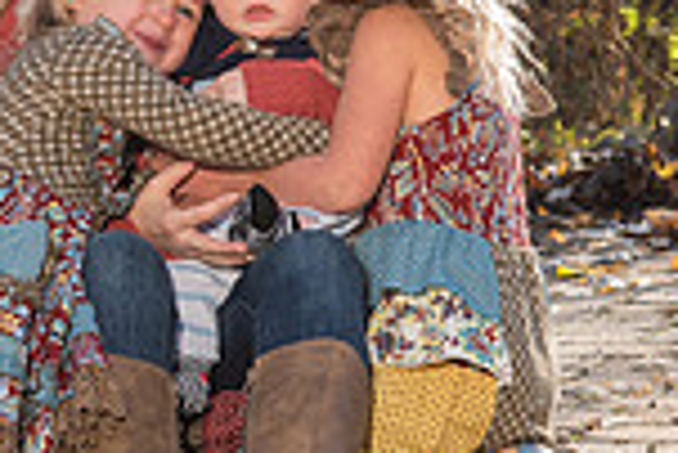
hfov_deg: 6.1
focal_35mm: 335
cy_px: 25
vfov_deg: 4.1
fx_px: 6315
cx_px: 40
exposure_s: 1/200
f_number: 7.1
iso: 250
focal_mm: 85
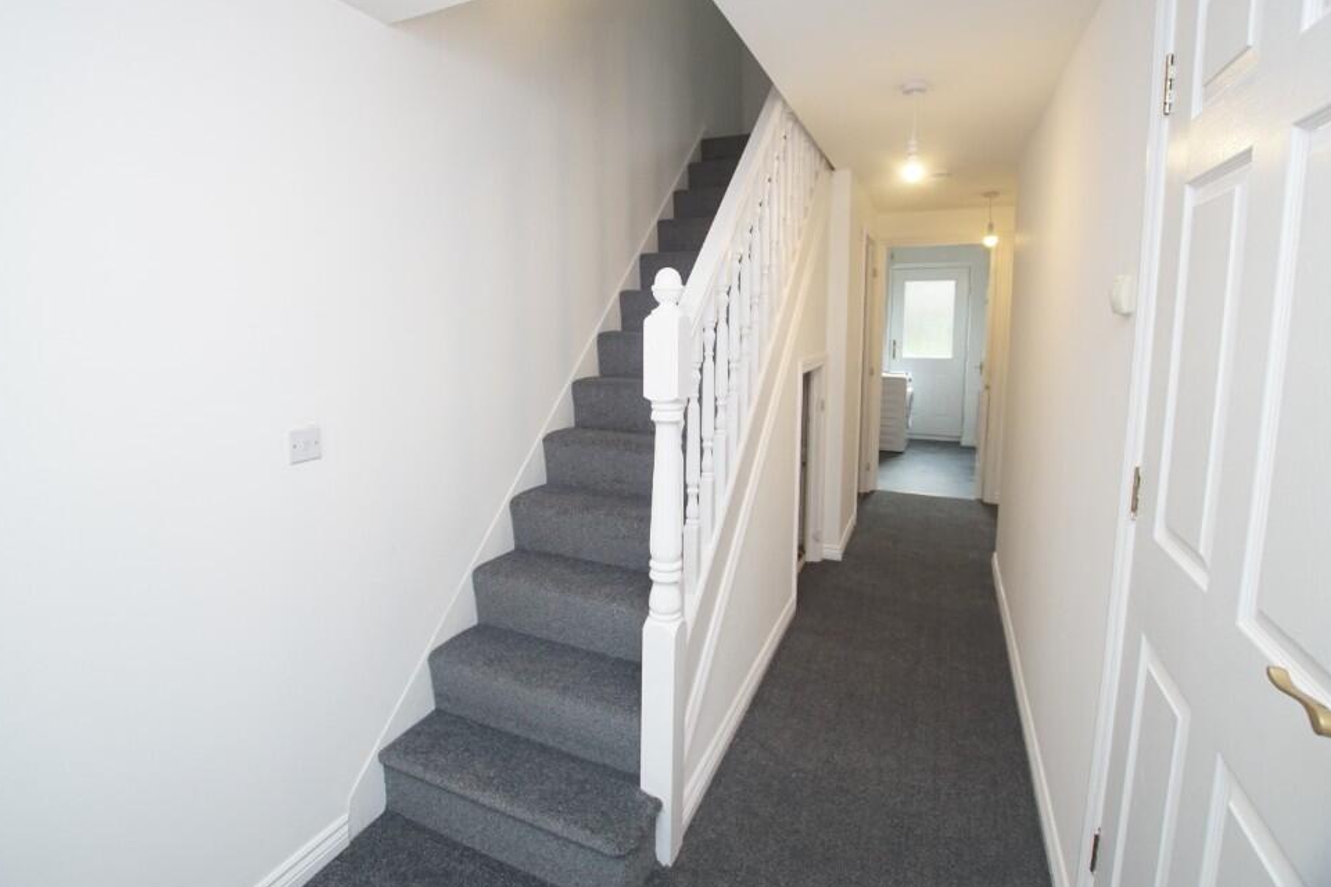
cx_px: 647
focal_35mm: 16
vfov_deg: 73.7
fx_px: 592
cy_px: 469
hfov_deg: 96.7
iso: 800
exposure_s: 1/160
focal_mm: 10
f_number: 4
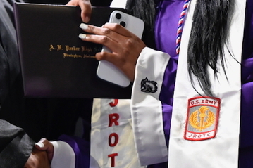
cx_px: 88
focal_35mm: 328
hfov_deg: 6.3
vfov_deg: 4.2
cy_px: 0
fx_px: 2304
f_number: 2.8
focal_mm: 115
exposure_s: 1/125
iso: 3200
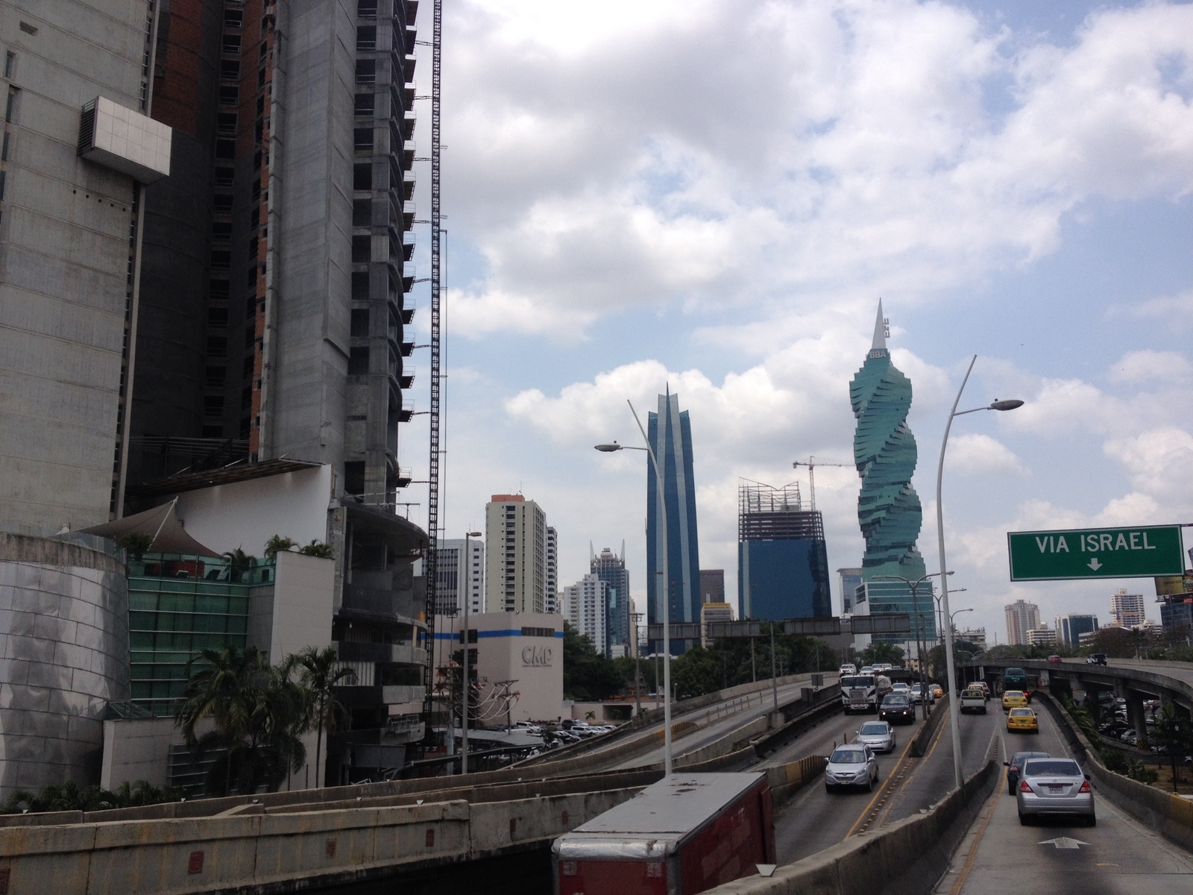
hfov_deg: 52.6
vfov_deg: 40.7
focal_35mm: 35
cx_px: 596
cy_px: 448
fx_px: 1206
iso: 50
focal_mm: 4.28
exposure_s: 1/2513
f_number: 2.4
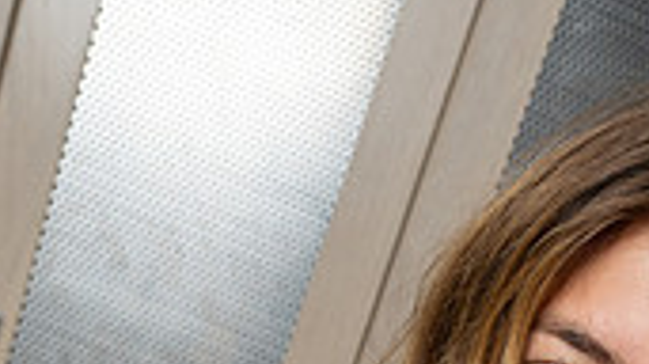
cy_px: 830
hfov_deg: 26.5
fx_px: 1376
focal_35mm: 80
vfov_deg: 12.4
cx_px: 383
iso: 1000
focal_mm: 29
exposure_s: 1/250
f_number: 7.1
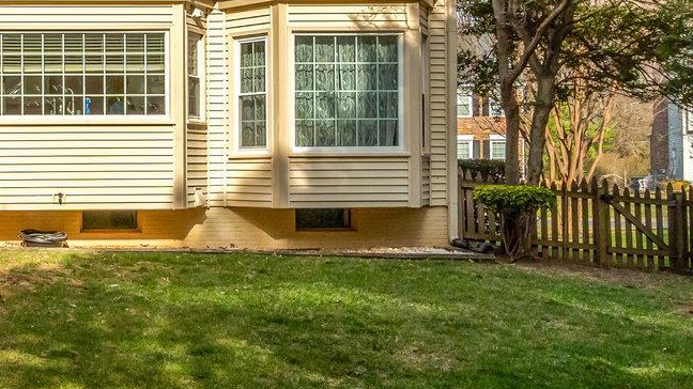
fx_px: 974
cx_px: -71
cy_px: -35
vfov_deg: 21.5
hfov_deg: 34.0
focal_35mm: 53
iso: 1250
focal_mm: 16
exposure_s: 1/1000
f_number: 8
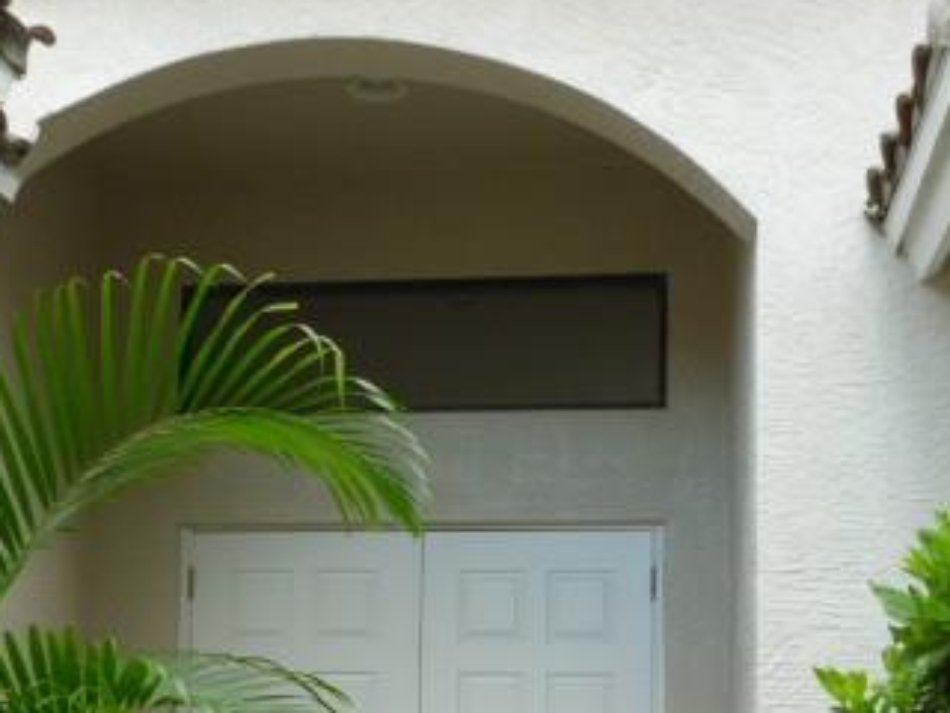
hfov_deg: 34.3
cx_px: 436
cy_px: 692
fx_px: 1537
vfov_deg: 25.0
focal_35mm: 56
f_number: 3.3
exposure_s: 1/125
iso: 100
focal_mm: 5
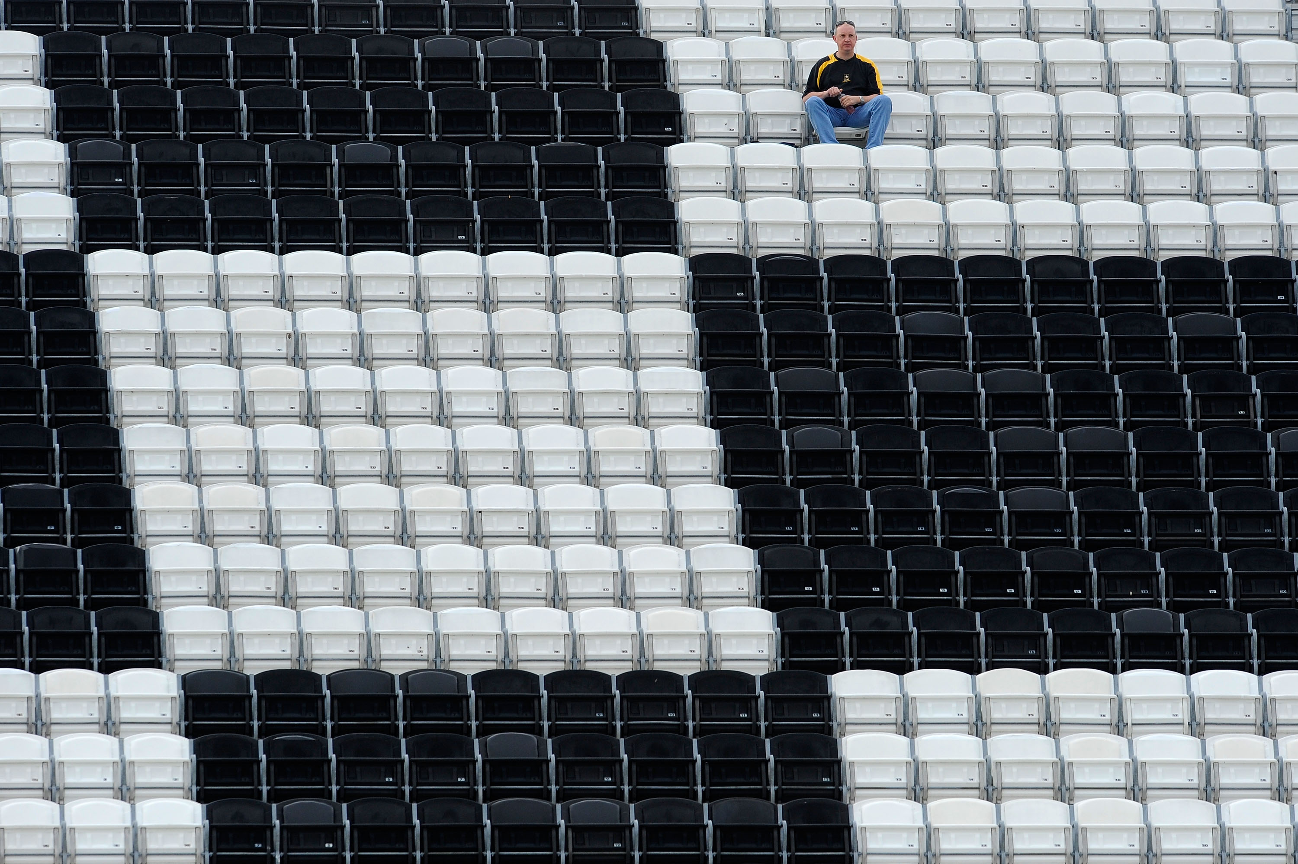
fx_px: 14414
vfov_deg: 3.4
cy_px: 432
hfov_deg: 5.2
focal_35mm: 400
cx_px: 649
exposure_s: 1/500
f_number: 7.1
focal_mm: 400
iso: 500
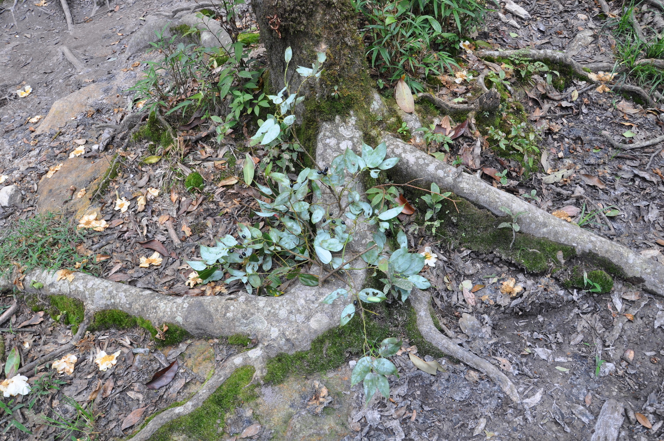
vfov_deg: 47.8
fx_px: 497
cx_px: 332
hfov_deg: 67.4
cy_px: 220
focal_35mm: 27
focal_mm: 18
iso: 200
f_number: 6.3
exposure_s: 1/40
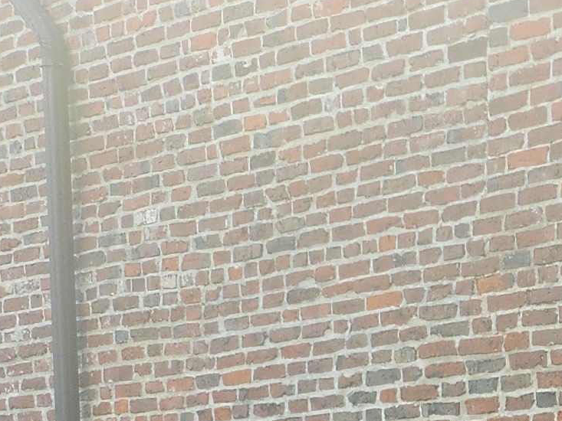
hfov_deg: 12.3
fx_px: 2127
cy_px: 858
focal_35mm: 131
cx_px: 1303
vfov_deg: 10.4
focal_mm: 5
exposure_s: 1/433
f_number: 1.8
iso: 50
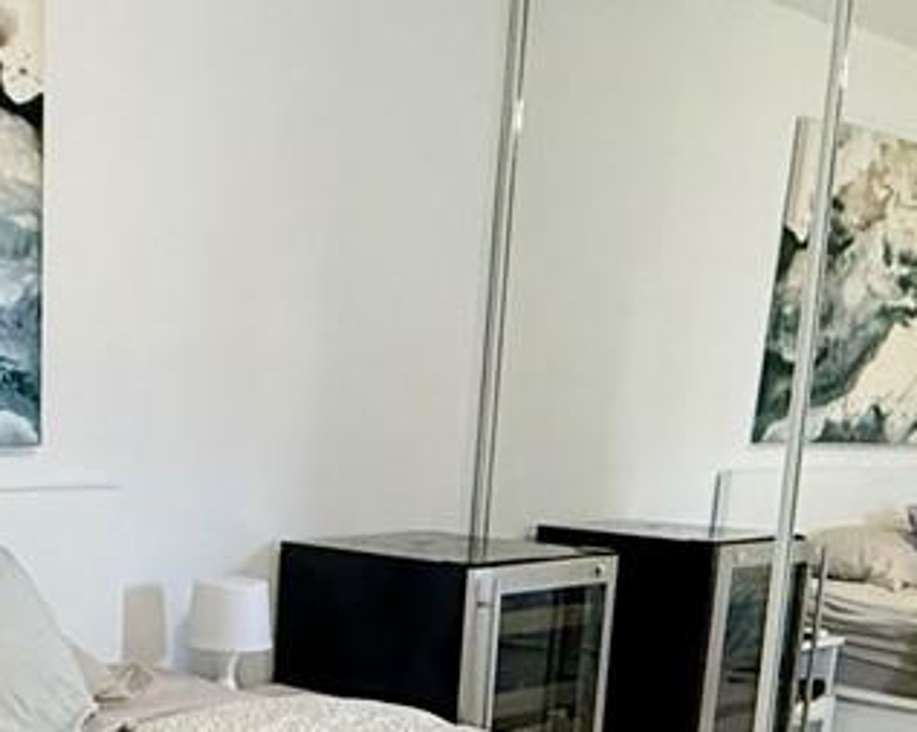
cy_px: 856
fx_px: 1871
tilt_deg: -15.3
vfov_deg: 20.8
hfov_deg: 27.3
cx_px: 292
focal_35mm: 69
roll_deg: -2.0
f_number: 2.2
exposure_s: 1/120
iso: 320
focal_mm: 2.22
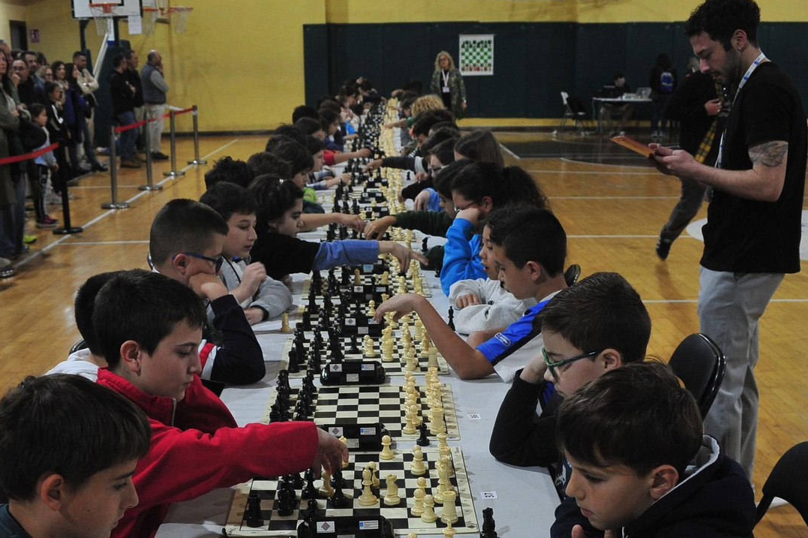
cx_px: 374
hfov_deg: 38.2
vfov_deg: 25.7
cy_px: 397
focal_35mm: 52
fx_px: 1167
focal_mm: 35
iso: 2500
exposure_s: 1/125
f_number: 5.6
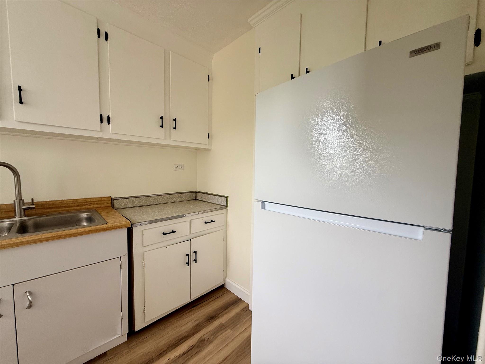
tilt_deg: -3.9
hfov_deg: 102.1
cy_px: 182
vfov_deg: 85.7
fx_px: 196
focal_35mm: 14
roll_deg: -0.8
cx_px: 242
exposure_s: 1/99
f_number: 2.2
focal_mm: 2.22
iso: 80
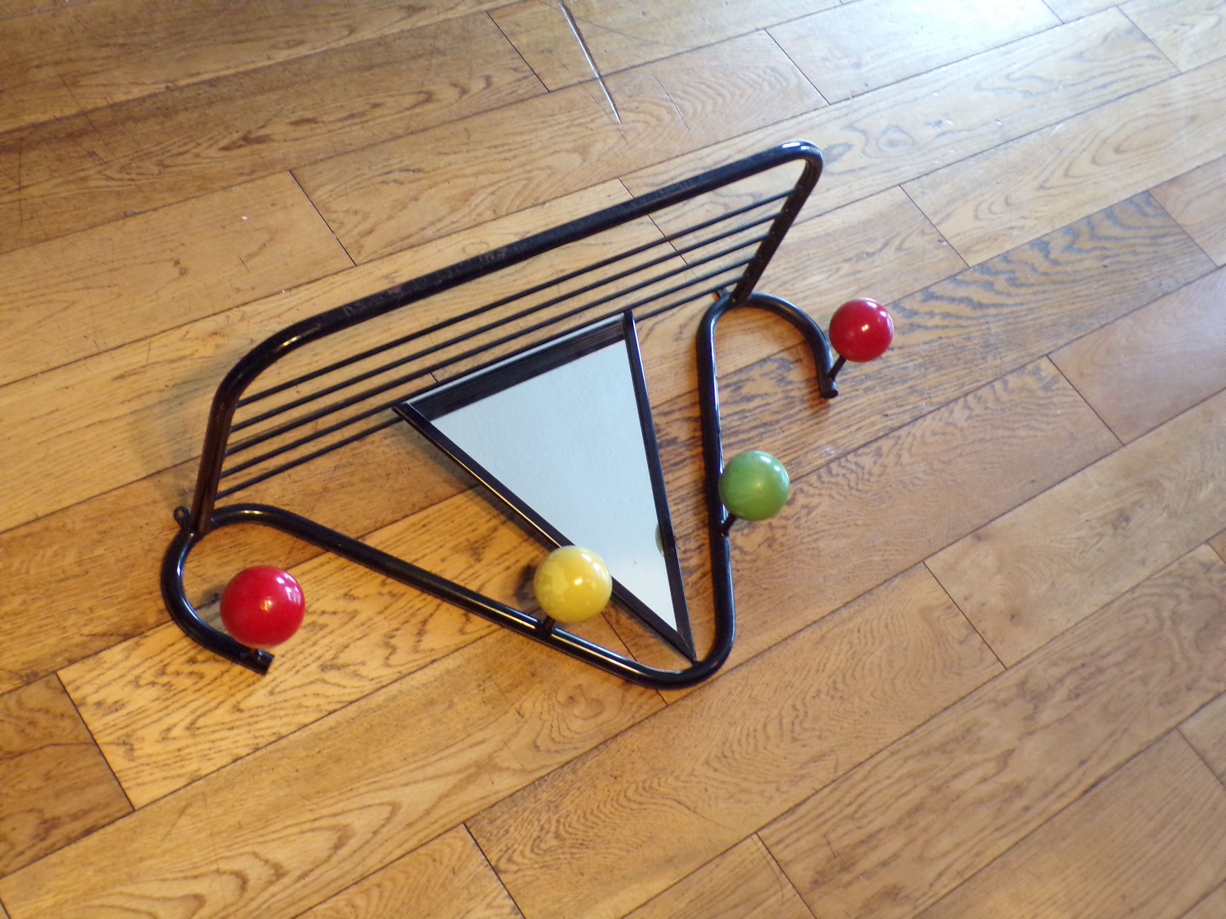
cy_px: 460
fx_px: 1488
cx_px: 613
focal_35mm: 42
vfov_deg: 34.3
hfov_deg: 44.8
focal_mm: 7.6
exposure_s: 1/17
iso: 400
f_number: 3.4
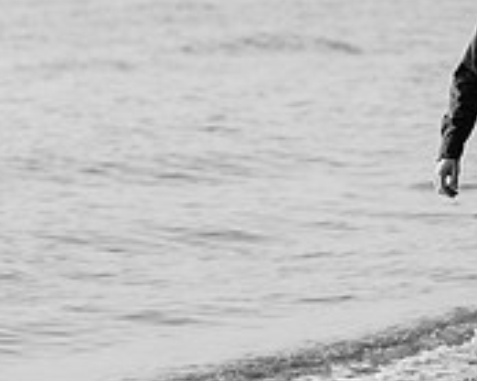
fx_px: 3810
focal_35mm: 270
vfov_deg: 5.7
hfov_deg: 7.1
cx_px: 510
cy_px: 104
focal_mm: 85
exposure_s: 1/640
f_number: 2.8
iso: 200
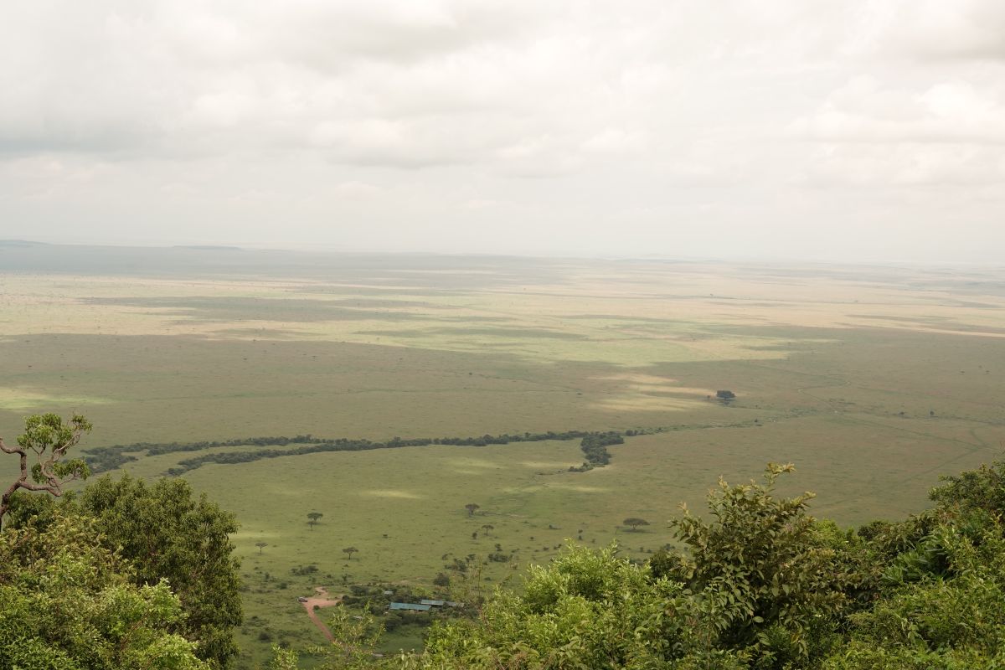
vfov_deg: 27.0
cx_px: 502
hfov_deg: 39.6
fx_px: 1396
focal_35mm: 50
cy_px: 335
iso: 100
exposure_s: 1/640
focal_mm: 18.21
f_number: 4
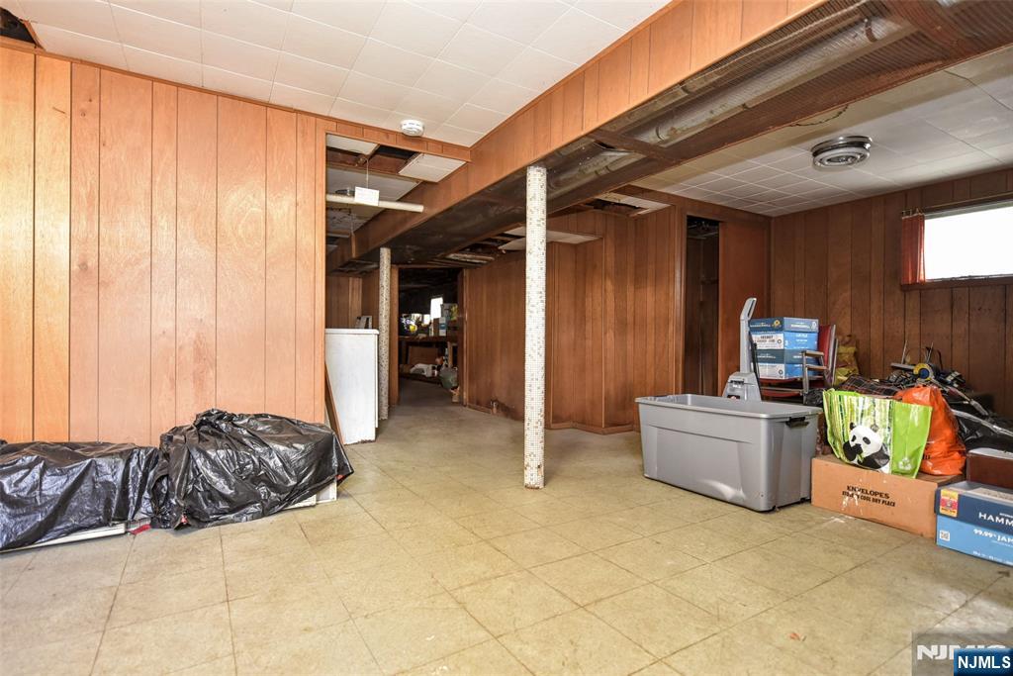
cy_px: 338
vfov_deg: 67.4
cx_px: 506
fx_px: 507
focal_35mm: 18
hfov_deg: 90.0
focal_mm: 18
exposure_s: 1/60
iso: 1800
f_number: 2.8
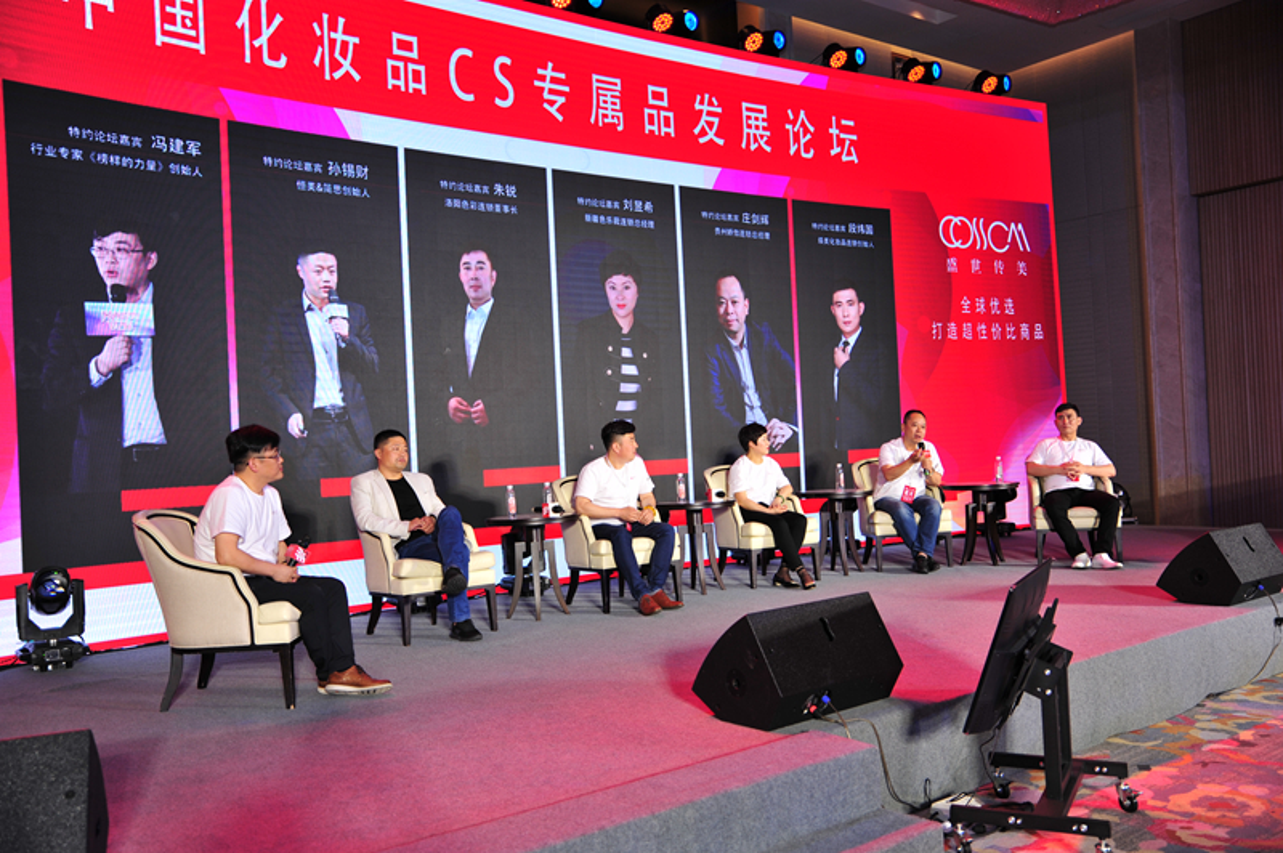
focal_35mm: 32
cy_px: 426
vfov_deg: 41.0
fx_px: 1139
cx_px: 642
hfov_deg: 58.8
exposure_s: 1/125
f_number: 2.8
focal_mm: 32
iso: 250
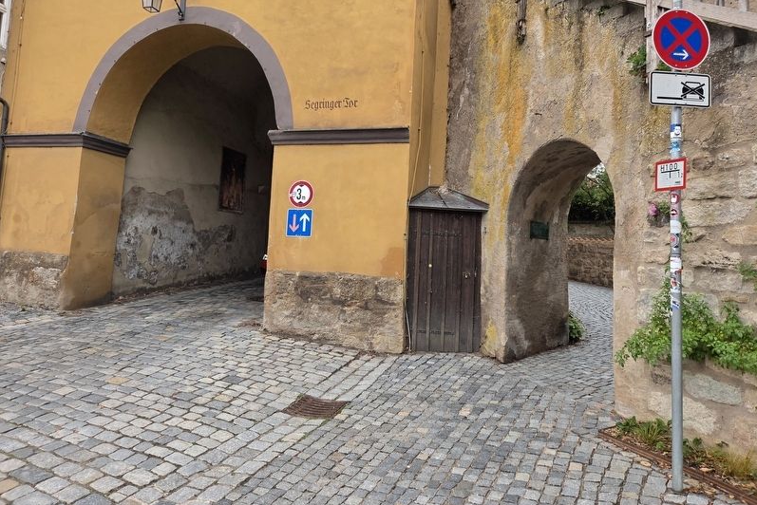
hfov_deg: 73.7
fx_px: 505
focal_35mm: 24
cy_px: 222
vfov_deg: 53.0
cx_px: 379
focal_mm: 5.4
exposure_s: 1/932
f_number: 1.8
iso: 80
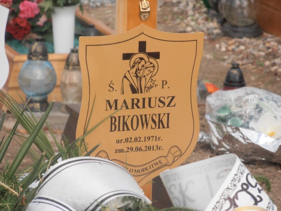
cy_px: 106
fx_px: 1948
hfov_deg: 8.2
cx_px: 140
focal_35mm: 240
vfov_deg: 6.2
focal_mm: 42.54
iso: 80
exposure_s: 1/320
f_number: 5.7
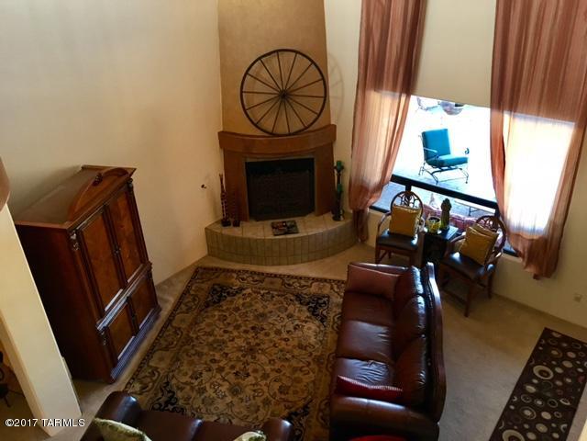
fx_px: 492
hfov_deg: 61.7
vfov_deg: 48.2
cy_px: 220
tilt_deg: -30.0
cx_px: 294
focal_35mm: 29
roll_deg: +0.6
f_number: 2.2
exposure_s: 1/30
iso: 125
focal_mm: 4.15
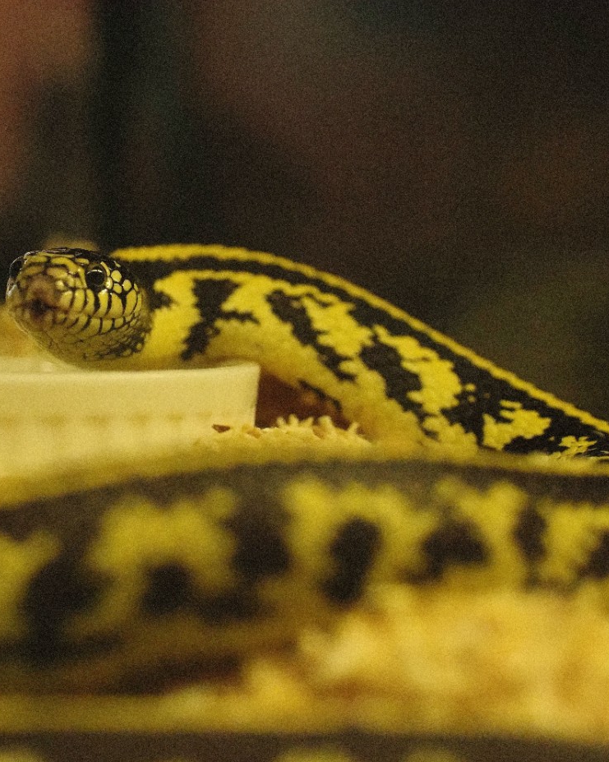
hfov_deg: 11.9
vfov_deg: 14.9
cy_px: 383
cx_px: 156
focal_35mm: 129
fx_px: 2908
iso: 12800
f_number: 5
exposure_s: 1/1250
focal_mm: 91
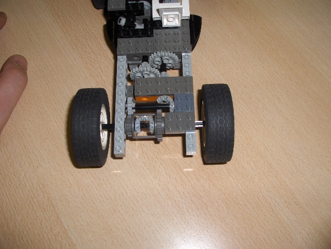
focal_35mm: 35
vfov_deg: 40.7
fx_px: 335
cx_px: 166
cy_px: 124
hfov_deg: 52.6
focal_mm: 5.8
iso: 100
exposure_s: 1/60
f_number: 4.3
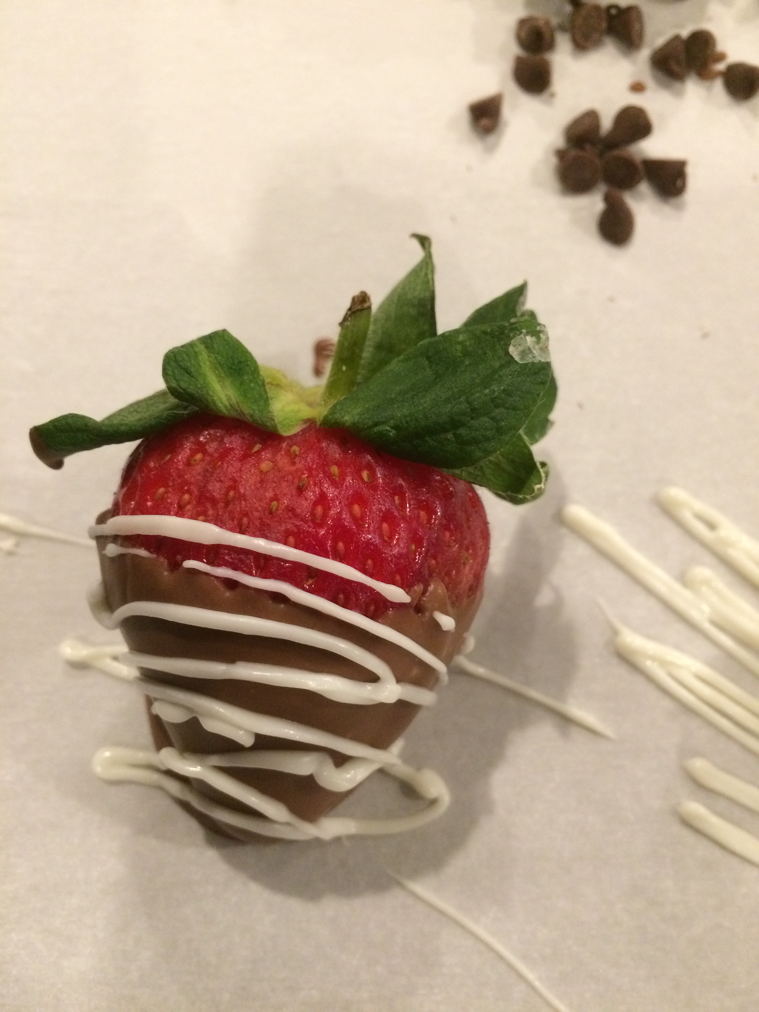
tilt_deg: -74.8
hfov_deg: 48.2
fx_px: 848
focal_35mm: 29
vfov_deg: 61.7
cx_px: 380
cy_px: 506
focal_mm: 4.15
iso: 320
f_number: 2.2
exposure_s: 1/30
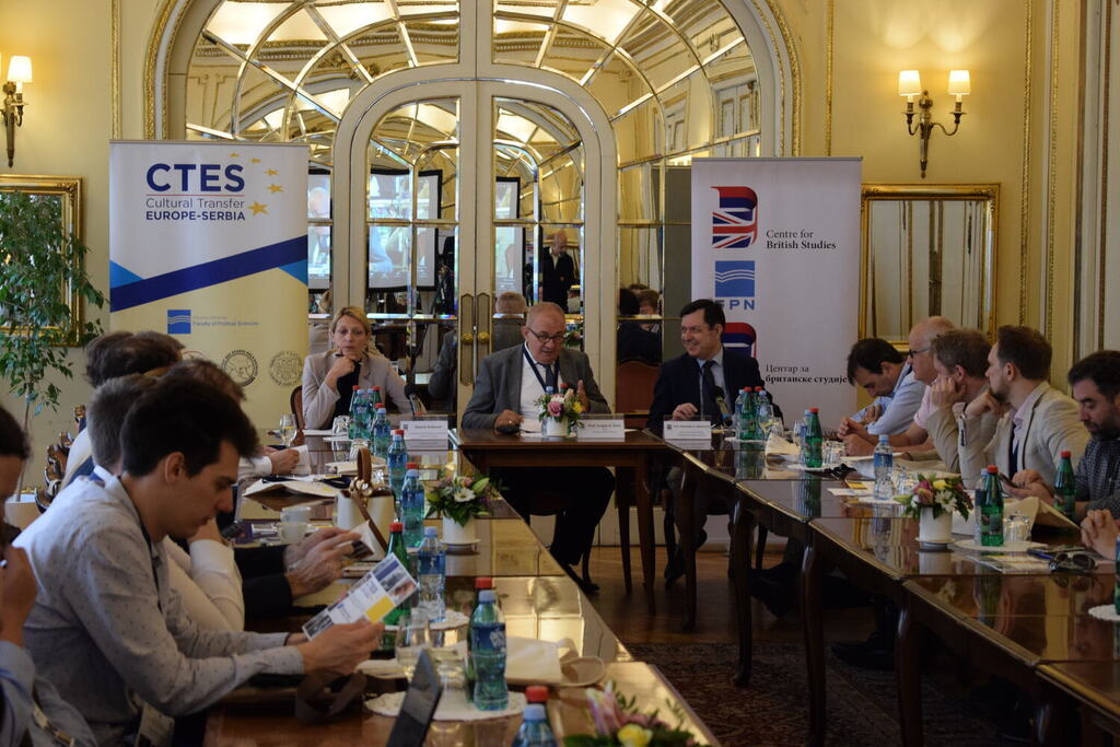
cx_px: 560
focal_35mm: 82
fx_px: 2567
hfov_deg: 24.6
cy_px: 374
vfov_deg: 16.6
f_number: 5.6
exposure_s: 1/50
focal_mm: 55
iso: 1600
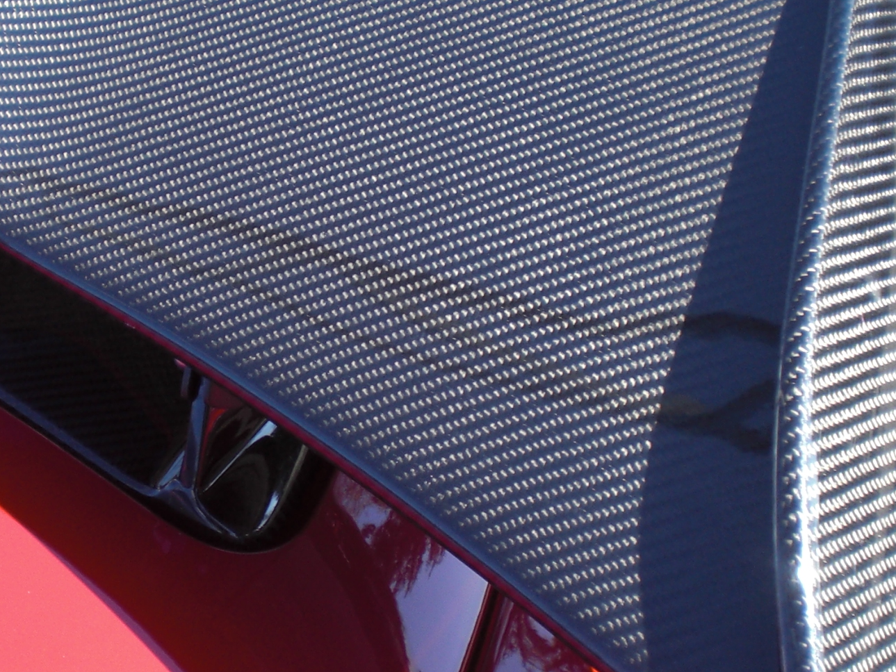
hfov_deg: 23.3
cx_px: 230
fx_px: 2149
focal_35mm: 83
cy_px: 321
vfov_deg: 17.8
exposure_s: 1/200
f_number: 3.1
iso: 64
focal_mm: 6.3
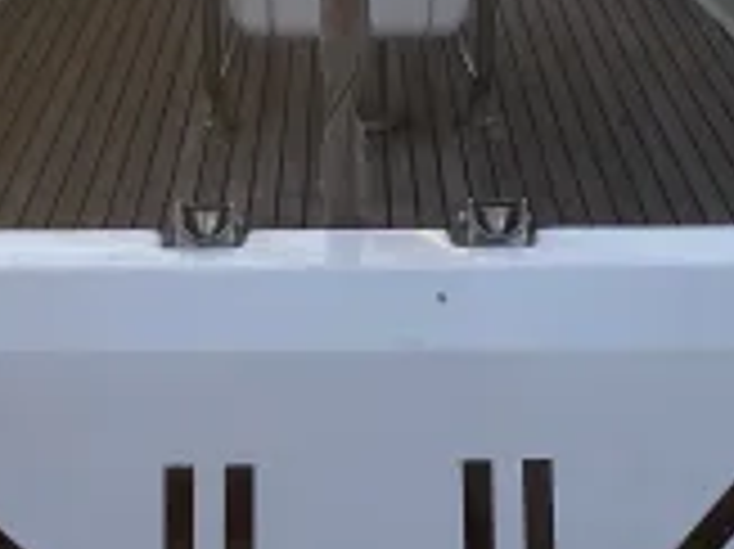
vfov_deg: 15.1
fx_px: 2034
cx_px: 360
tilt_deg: -14.3
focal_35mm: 96
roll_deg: -0.1
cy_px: 4
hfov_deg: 20.5
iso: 32
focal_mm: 4.25
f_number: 1.8
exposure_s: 1/702
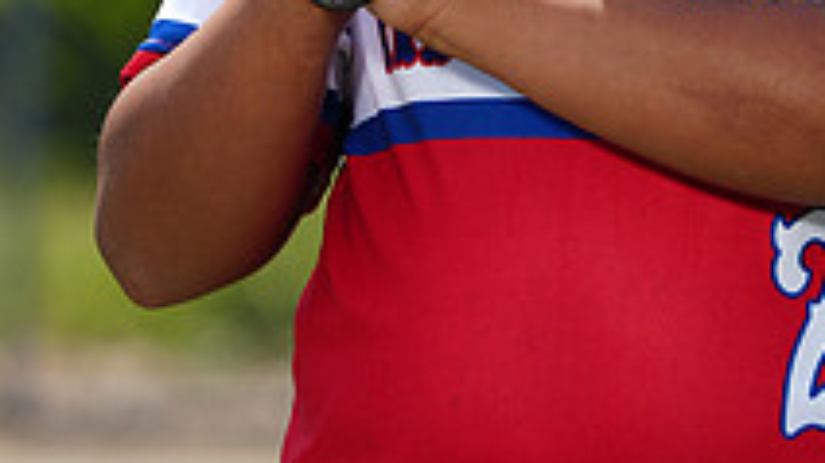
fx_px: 12528
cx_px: 652
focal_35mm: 573
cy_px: -315
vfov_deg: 2.1
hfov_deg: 3.8
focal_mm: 200
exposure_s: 1/250
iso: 50
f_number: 5
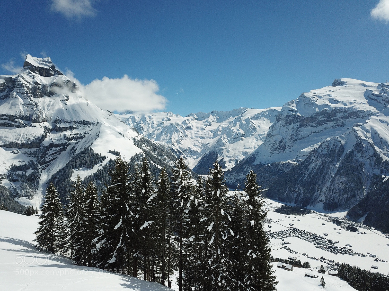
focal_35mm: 26
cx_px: 194
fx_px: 292
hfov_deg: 67.3
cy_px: 146
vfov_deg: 53.1
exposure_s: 1/4115
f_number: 2.2
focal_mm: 4.73
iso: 100
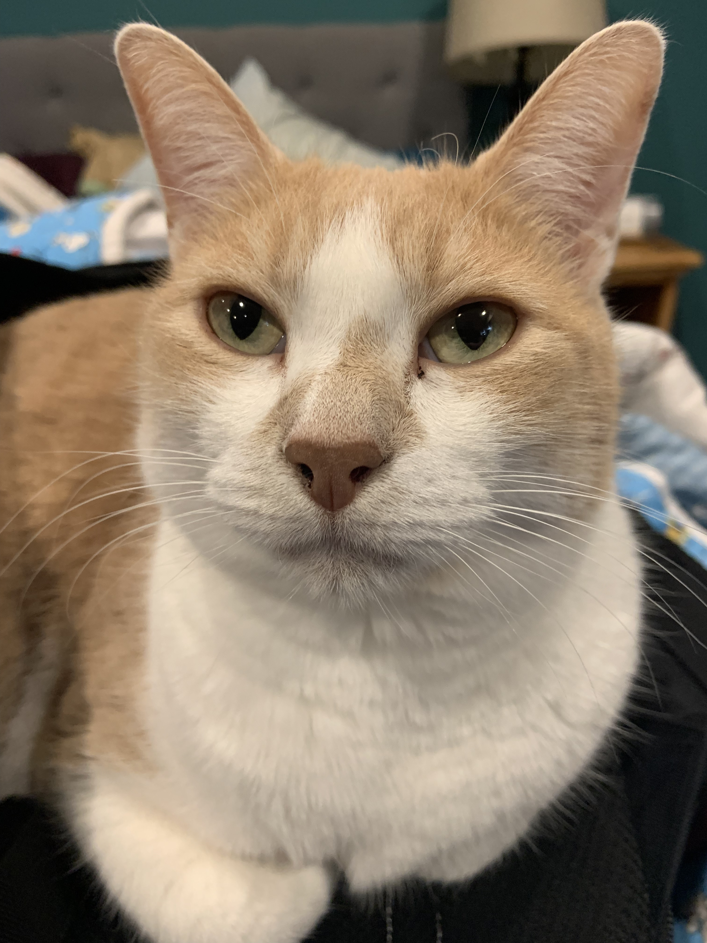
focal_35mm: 26
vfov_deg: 67.3
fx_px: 708
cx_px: 354
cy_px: 472
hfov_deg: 53.1
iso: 160
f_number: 1.8
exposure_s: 1/60
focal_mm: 4.25
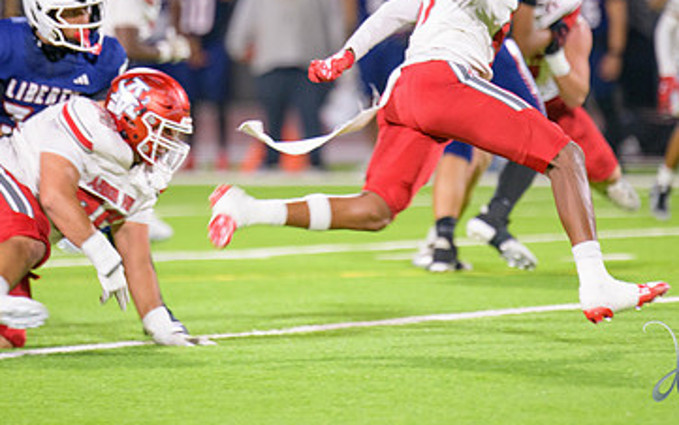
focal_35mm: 491
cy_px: 95
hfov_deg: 4.3
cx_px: 299
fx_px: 9090
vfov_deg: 2.7
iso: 2000
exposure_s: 1/250
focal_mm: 300
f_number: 2.8
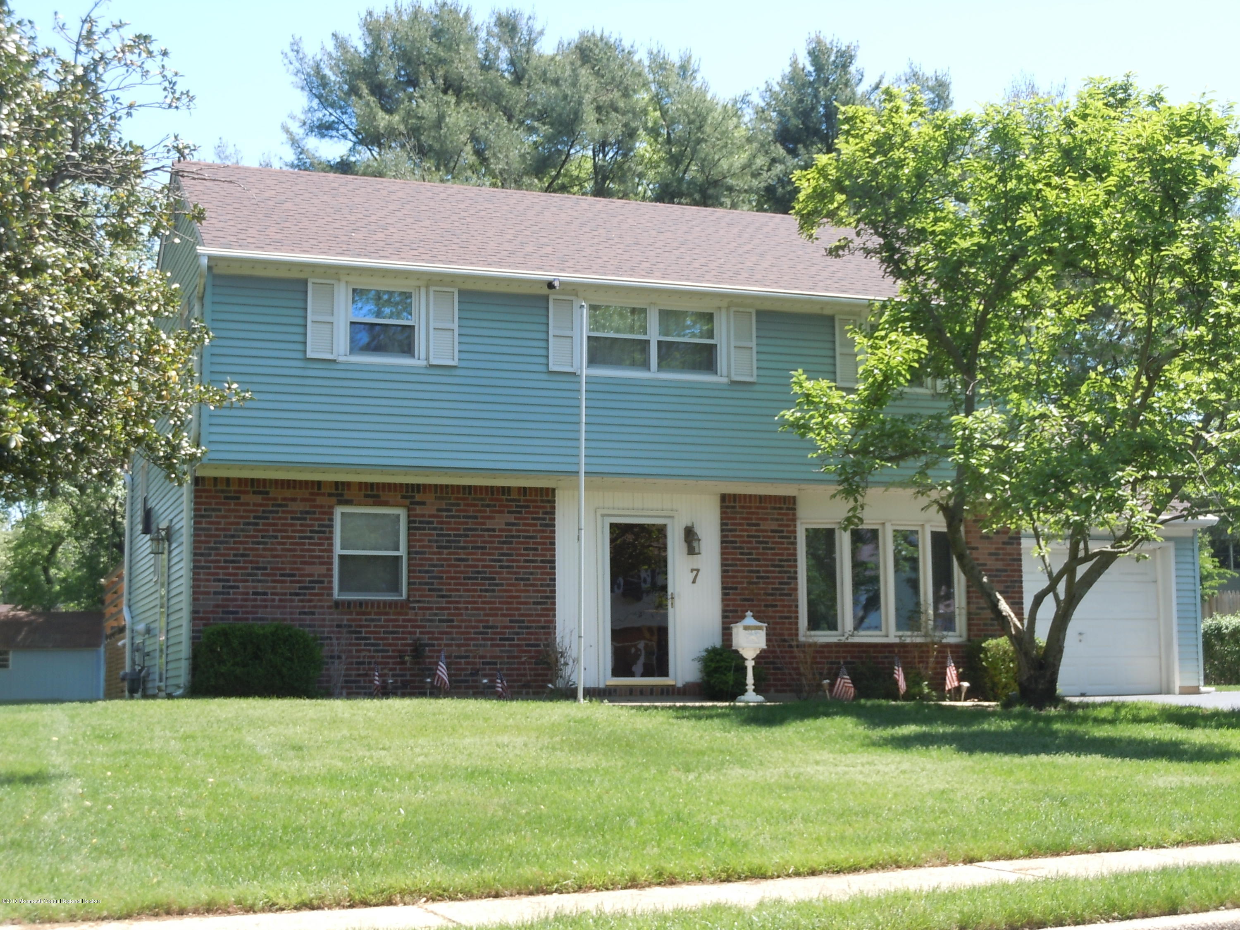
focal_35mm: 54
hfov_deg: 35.5
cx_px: 620
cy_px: 465
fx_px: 1934
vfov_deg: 27.0
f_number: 4.9
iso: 100
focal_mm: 9.6
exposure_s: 1/160
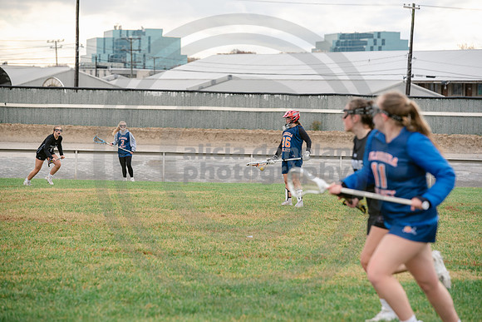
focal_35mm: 150
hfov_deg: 13.7
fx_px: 2009
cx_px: 241
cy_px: 161
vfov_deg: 9.2
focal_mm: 150
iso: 400
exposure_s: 1/1250
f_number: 4.5
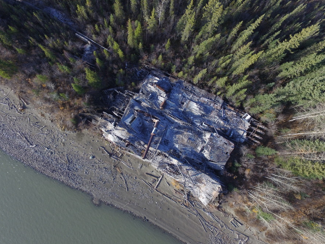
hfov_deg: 78.9
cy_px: 121
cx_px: 156
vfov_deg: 63.5
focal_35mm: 21
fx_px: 197
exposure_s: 1/276
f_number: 2.8
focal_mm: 3.61
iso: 100
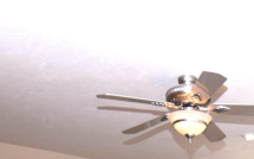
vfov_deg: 17.7
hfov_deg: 31.8
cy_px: 286
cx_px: 259
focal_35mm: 59
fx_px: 407
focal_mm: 11
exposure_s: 1/200
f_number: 5
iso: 125
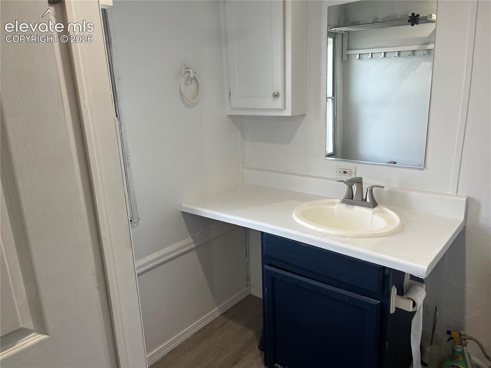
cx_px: 246
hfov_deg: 67.3
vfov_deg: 53.0
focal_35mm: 26
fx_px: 369
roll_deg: +2.7
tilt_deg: -16.1
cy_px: 184
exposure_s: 1/120
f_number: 1.6
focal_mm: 5.1
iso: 100
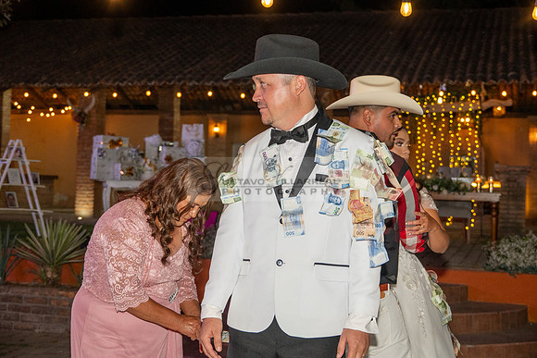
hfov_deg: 34.5
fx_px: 865
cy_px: 179
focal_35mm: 58
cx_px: 268
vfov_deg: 23.4
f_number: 5.6
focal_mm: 58
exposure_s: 1/200
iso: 2000
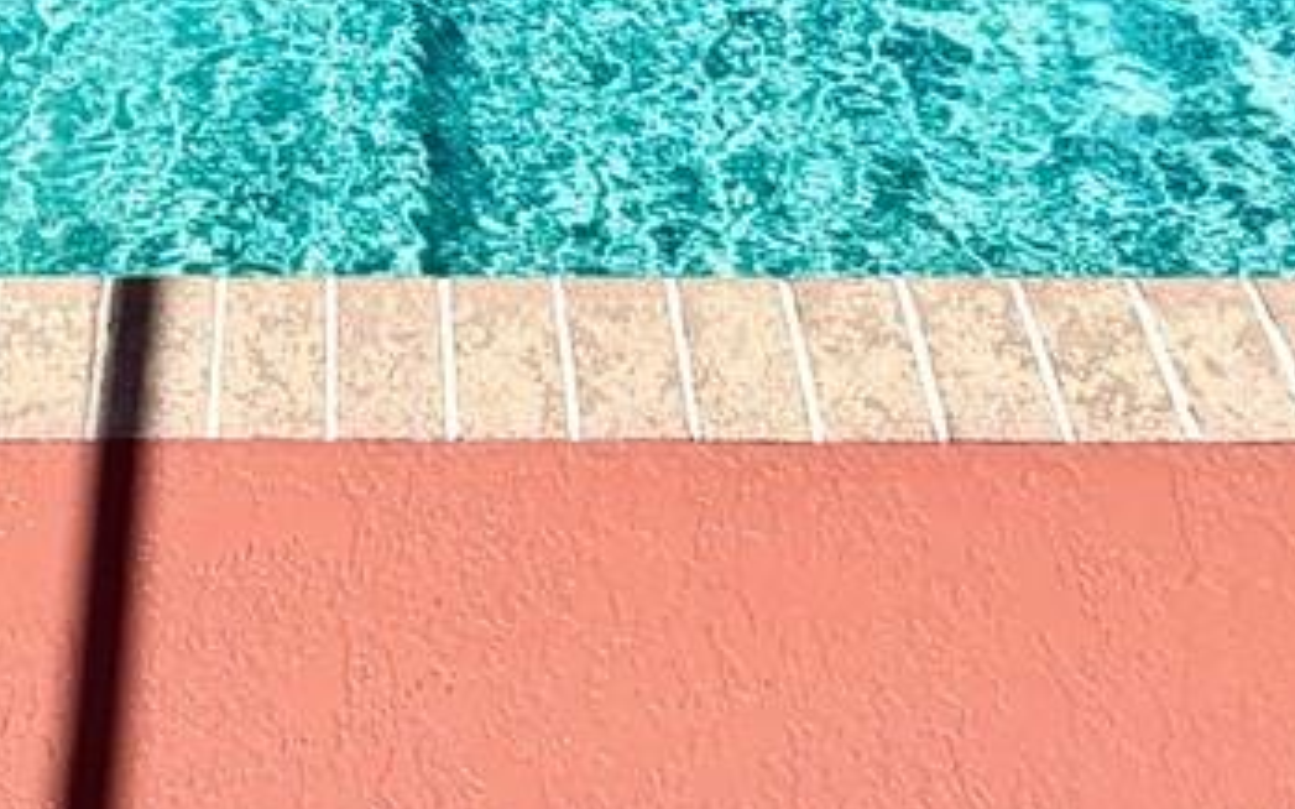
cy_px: -1193
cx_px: 338
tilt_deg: -8.1
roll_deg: +1.5
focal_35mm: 68
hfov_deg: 29.8
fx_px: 2400
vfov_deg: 13.4
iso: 25
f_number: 2.2
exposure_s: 1/770
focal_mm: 2.22
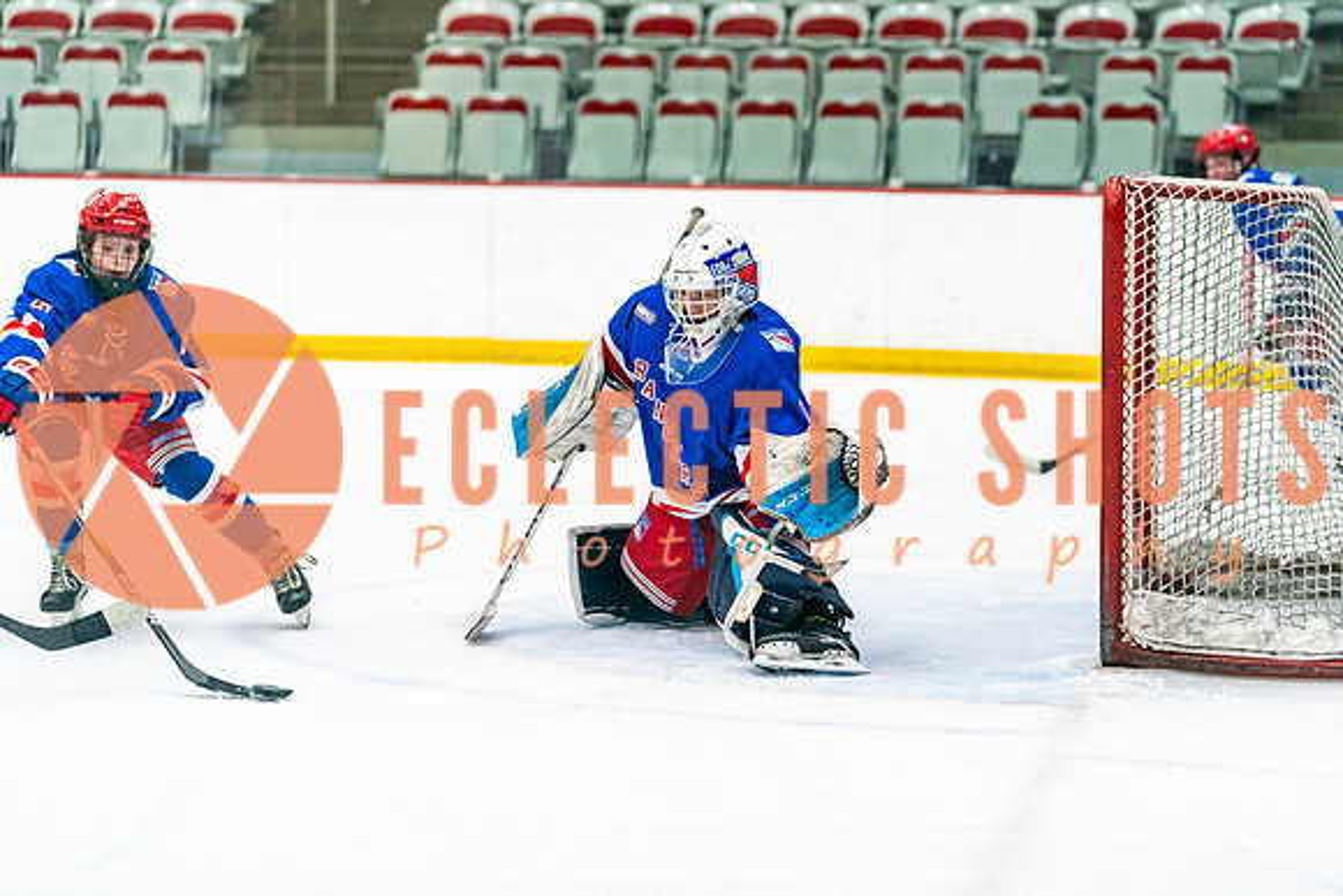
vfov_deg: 10.7
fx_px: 4776
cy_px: 448
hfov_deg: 16.0
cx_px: 785
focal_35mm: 128
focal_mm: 108
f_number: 2.8
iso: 3200
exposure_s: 1/1000
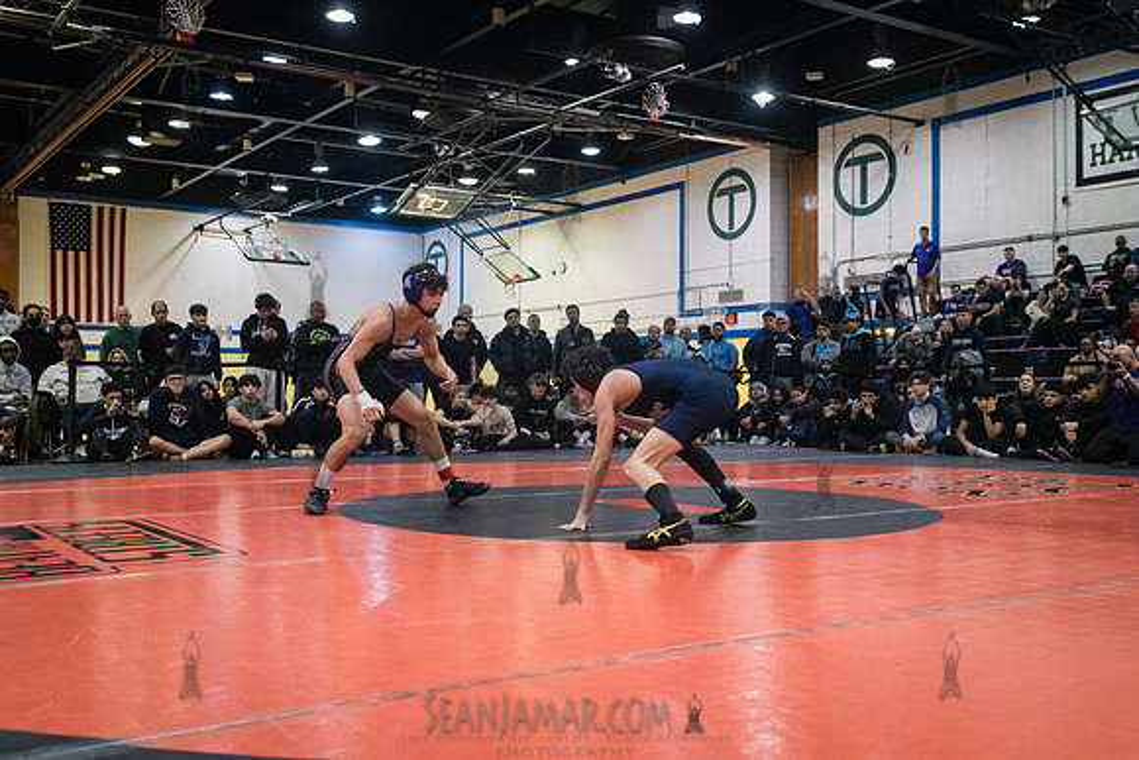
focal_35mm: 36
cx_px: 570
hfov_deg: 53.0
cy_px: 380
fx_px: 1141
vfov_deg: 36.8
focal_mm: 35
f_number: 4
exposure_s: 1/400
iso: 8000
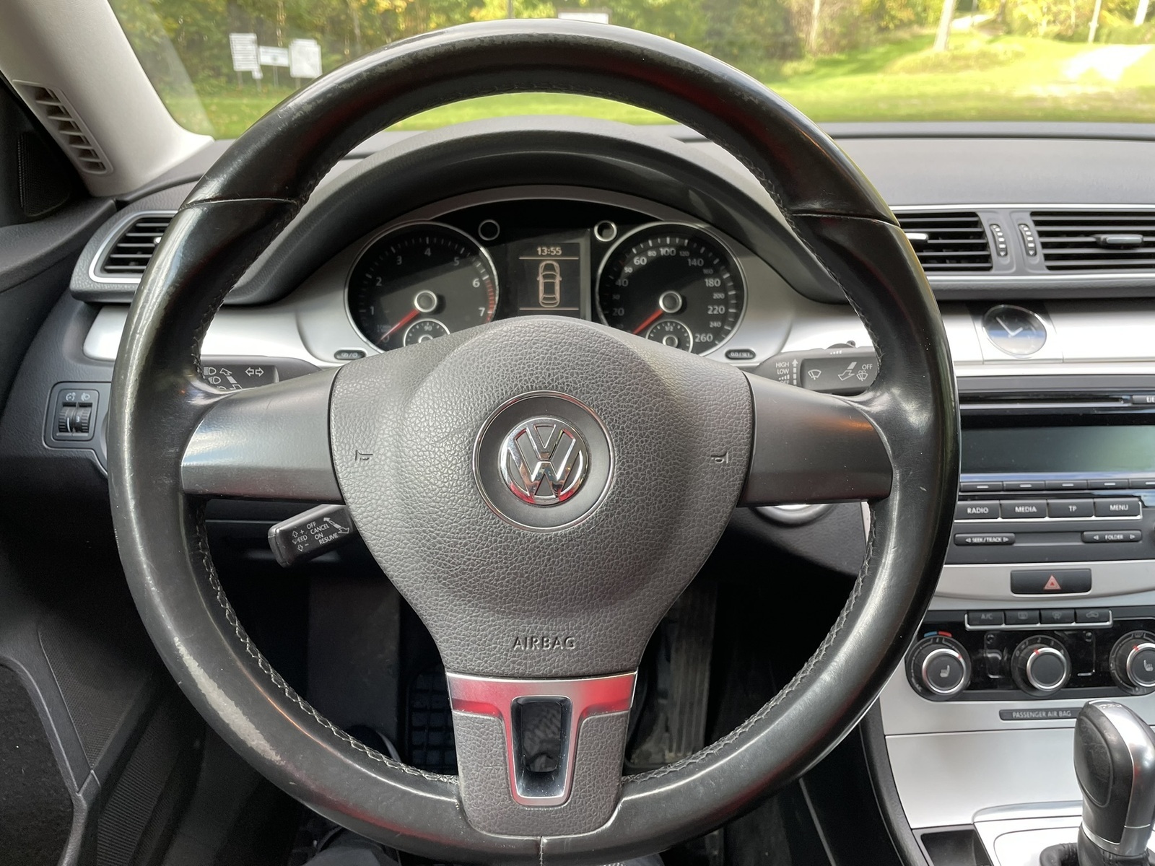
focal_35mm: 26
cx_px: 578
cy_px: 433
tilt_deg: -23.6
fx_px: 868
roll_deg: -0.6
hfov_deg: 67.3
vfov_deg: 53.1
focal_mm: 4.2
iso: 80
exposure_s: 1/121
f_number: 1.6
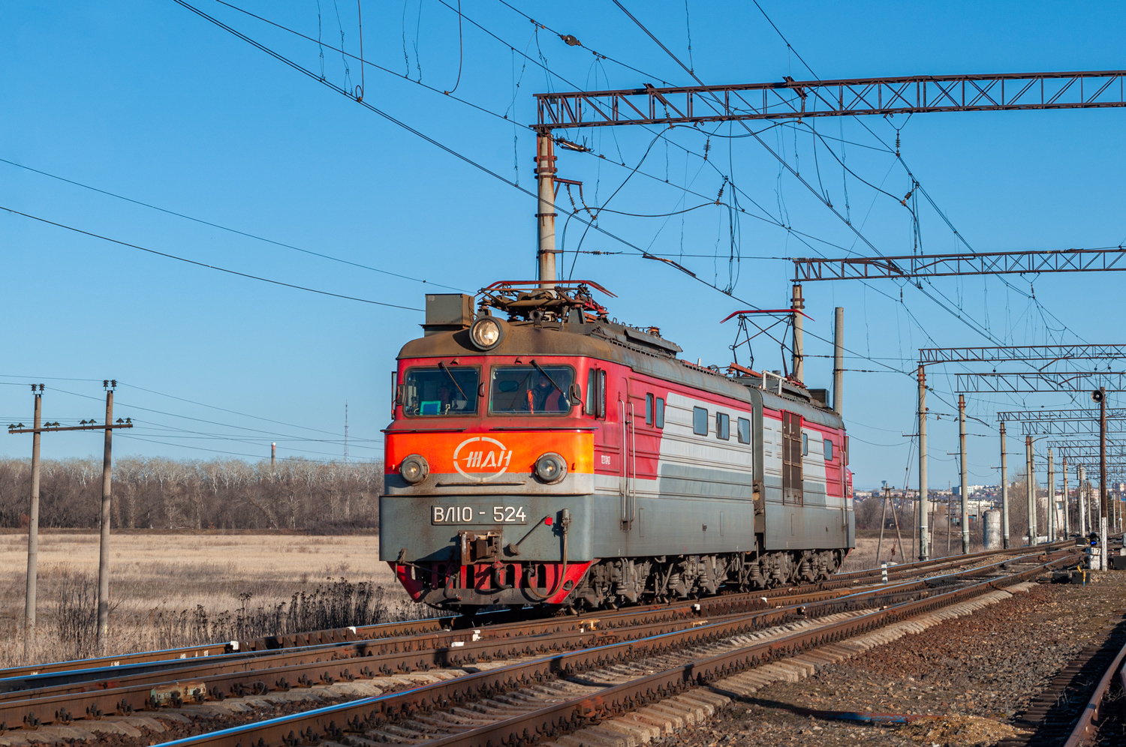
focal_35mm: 82
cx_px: 563
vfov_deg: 16.5
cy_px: 374
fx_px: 2577
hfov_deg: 24.6
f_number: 10
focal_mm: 55
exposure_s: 1/320
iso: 100
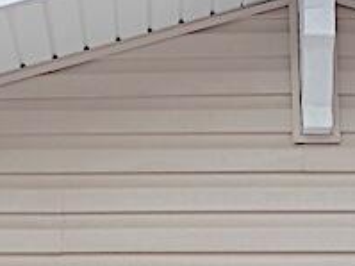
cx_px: 280
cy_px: 309
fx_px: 1353
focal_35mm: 132
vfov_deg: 11.0
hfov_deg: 14.9
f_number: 3.6
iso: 100
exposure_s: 1/180
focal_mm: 6.8
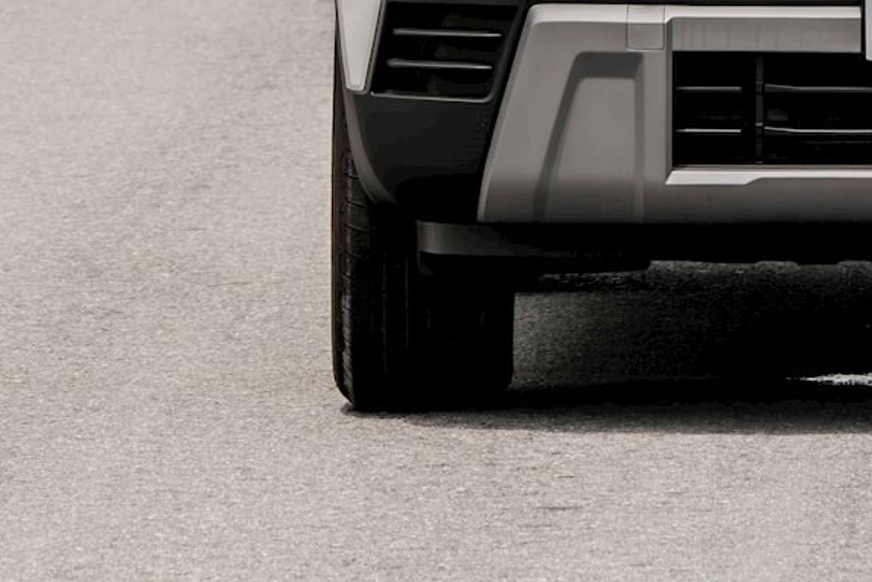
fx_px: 19885
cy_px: -453
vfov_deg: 1.7
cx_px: 1050
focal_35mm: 821
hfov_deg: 2.5
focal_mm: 195
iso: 320
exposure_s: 1/200
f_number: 10
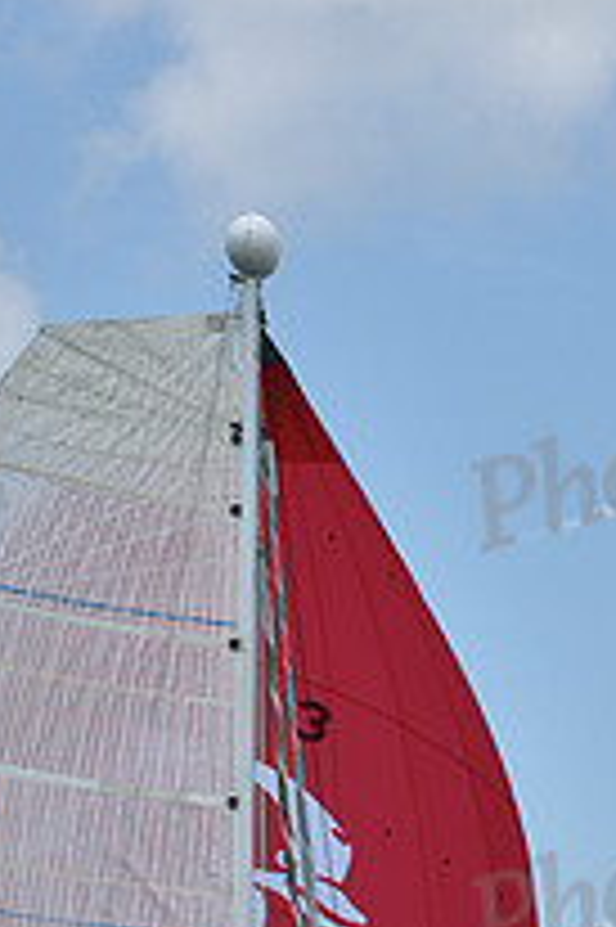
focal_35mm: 268
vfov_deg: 7.6
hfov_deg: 5.1
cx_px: 241
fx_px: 6890
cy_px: 1148
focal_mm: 95
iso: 320
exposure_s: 1/1000
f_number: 10
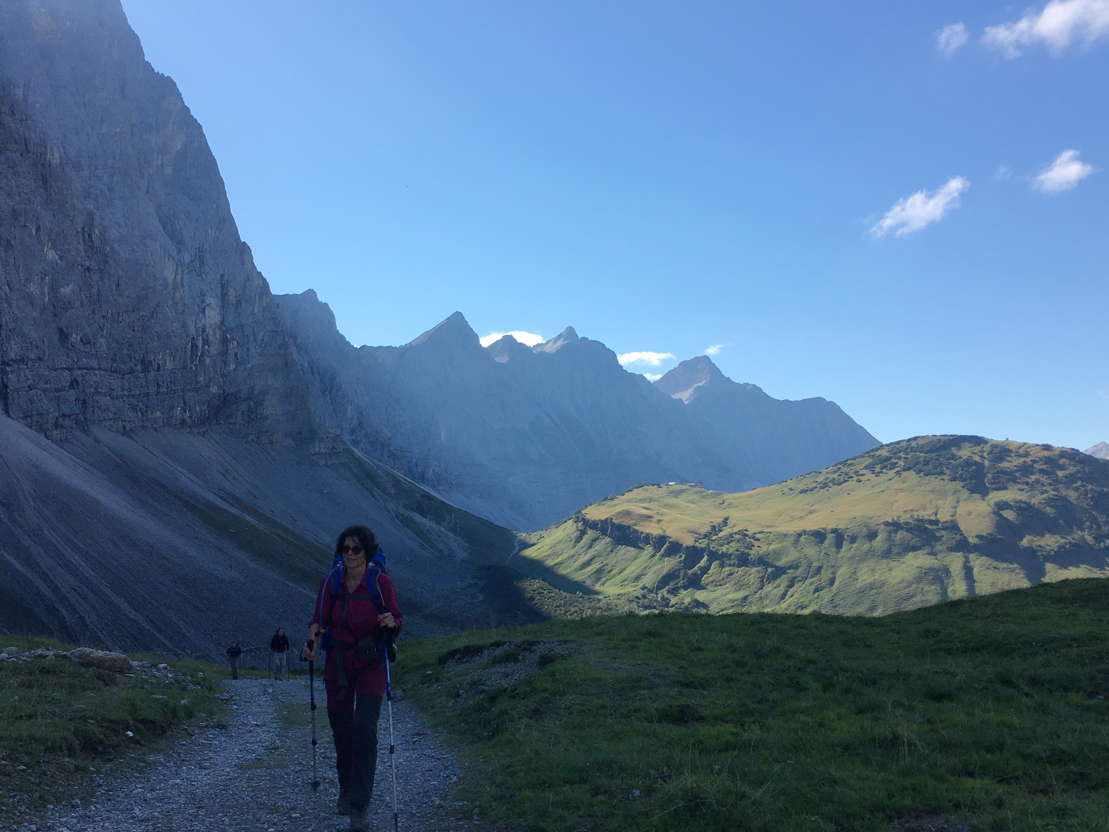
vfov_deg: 39.6
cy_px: 433
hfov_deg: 51.3
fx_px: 1153
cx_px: 502
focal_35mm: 36
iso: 25
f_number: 2.2
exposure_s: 1/1040
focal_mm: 4.15
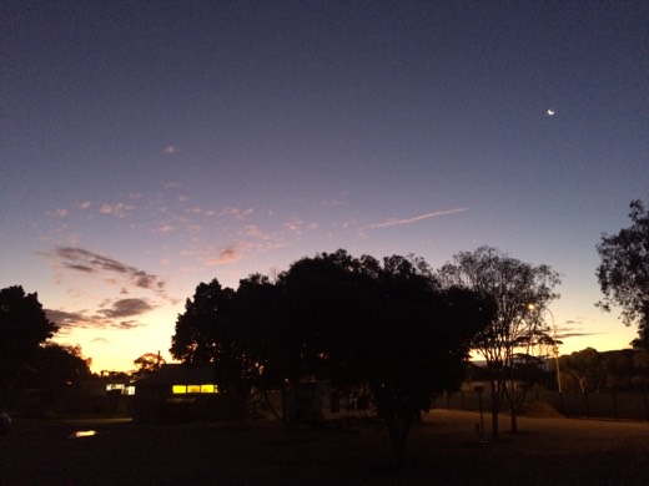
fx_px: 544
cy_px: 243
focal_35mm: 29
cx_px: 324
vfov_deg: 48.2
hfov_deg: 61.7
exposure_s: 1/15
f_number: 2.2
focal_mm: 4.15
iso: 320
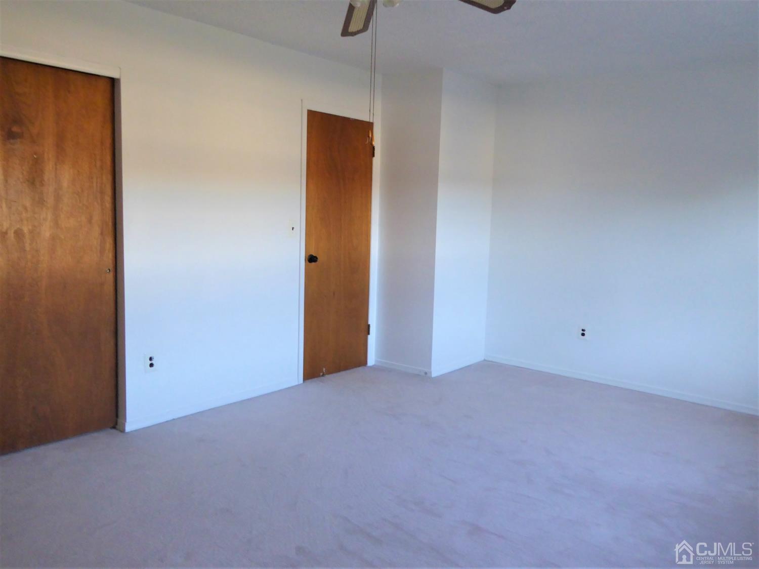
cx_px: 380
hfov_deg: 61.7
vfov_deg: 48.2
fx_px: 636
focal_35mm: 29
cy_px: 284
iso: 400
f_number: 3.5
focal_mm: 5
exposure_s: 1/40
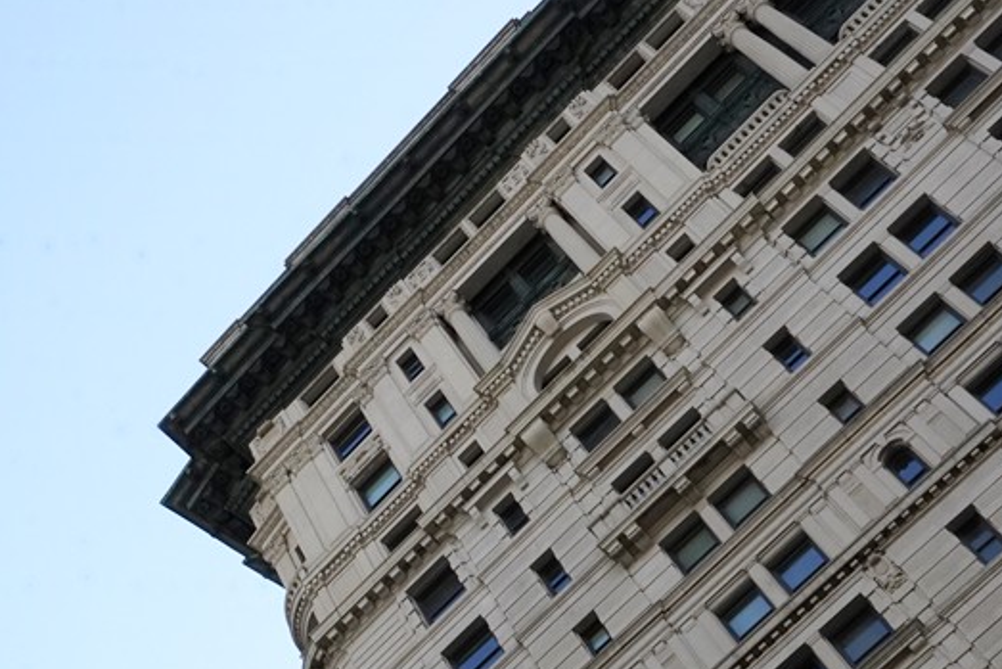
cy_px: 1022
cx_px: 132
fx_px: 2450
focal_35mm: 88
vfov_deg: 14.4
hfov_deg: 22.6
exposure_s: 1/100
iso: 800
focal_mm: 23
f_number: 22
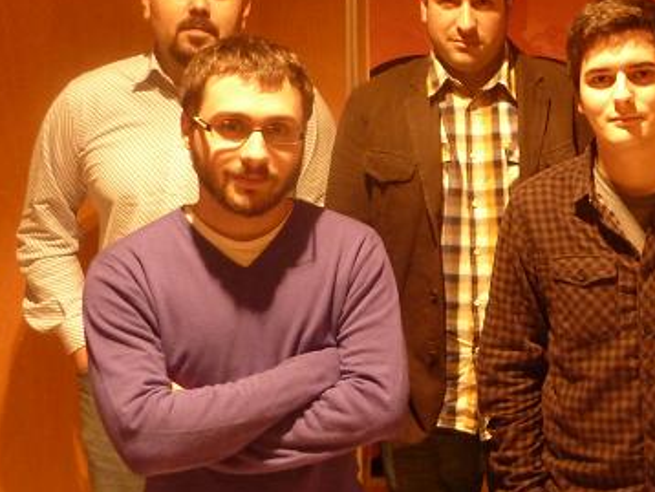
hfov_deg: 35.0
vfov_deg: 28.4
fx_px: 966
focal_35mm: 51
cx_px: 609
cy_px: 154
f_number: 3.3
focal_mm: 4.1
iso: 400
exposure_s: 1/10
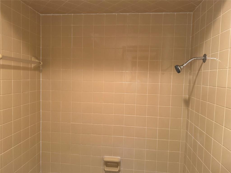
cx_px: 116
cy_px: 86
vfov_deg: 56.8
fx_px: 160
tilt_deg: -3.1
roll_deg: -2.0
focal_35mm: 24
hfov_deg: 71.6
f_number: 1.78
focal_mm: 6.76
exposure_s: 1/60
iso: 800
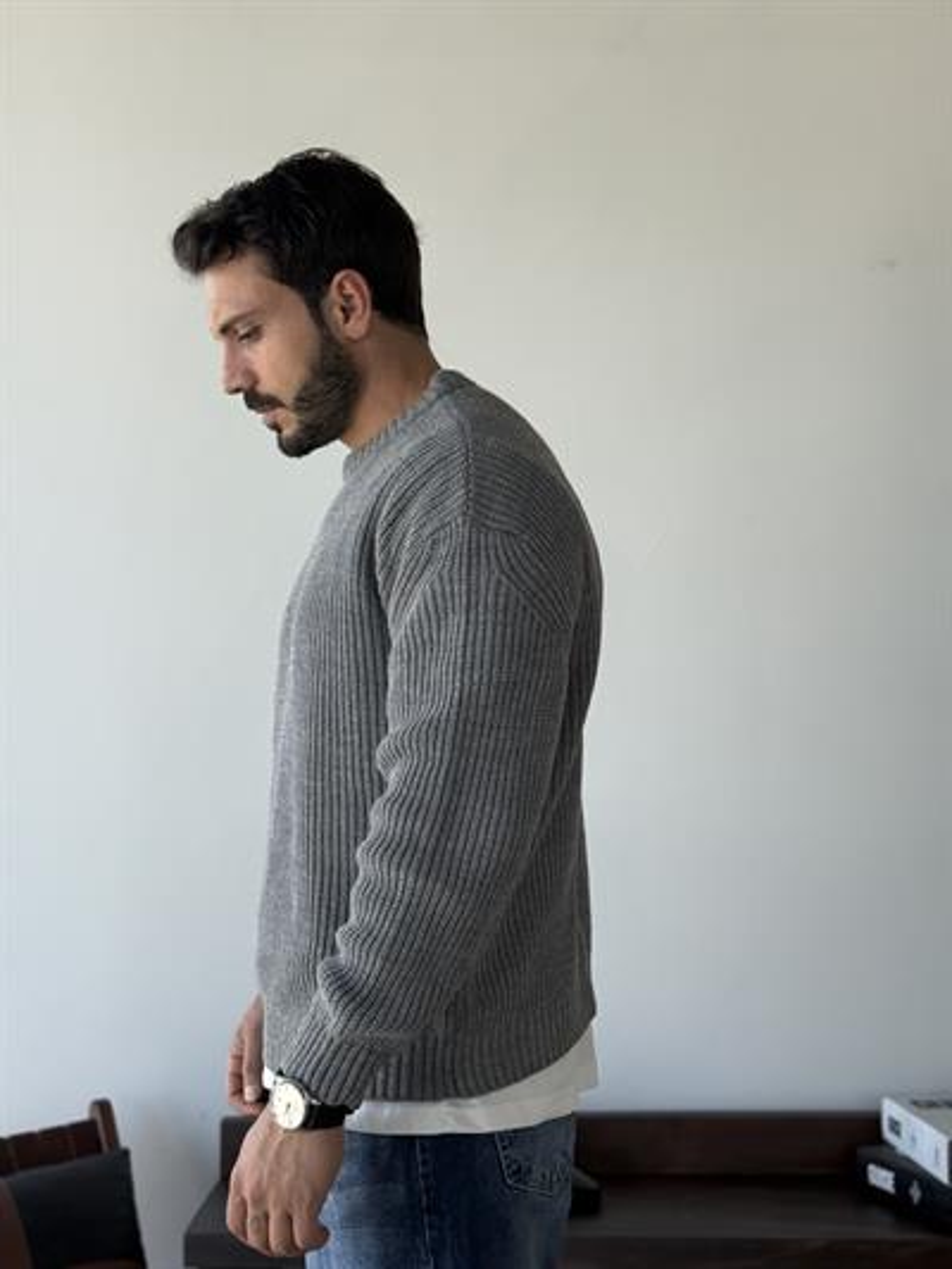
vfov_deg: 39.6
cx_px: 476
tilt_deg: +2.2
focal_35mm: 48
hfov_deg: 30.3
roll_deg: +0.2
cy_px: 634
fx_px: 1759
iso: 64
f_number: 1.78
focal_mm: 6.76
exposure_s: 1/330
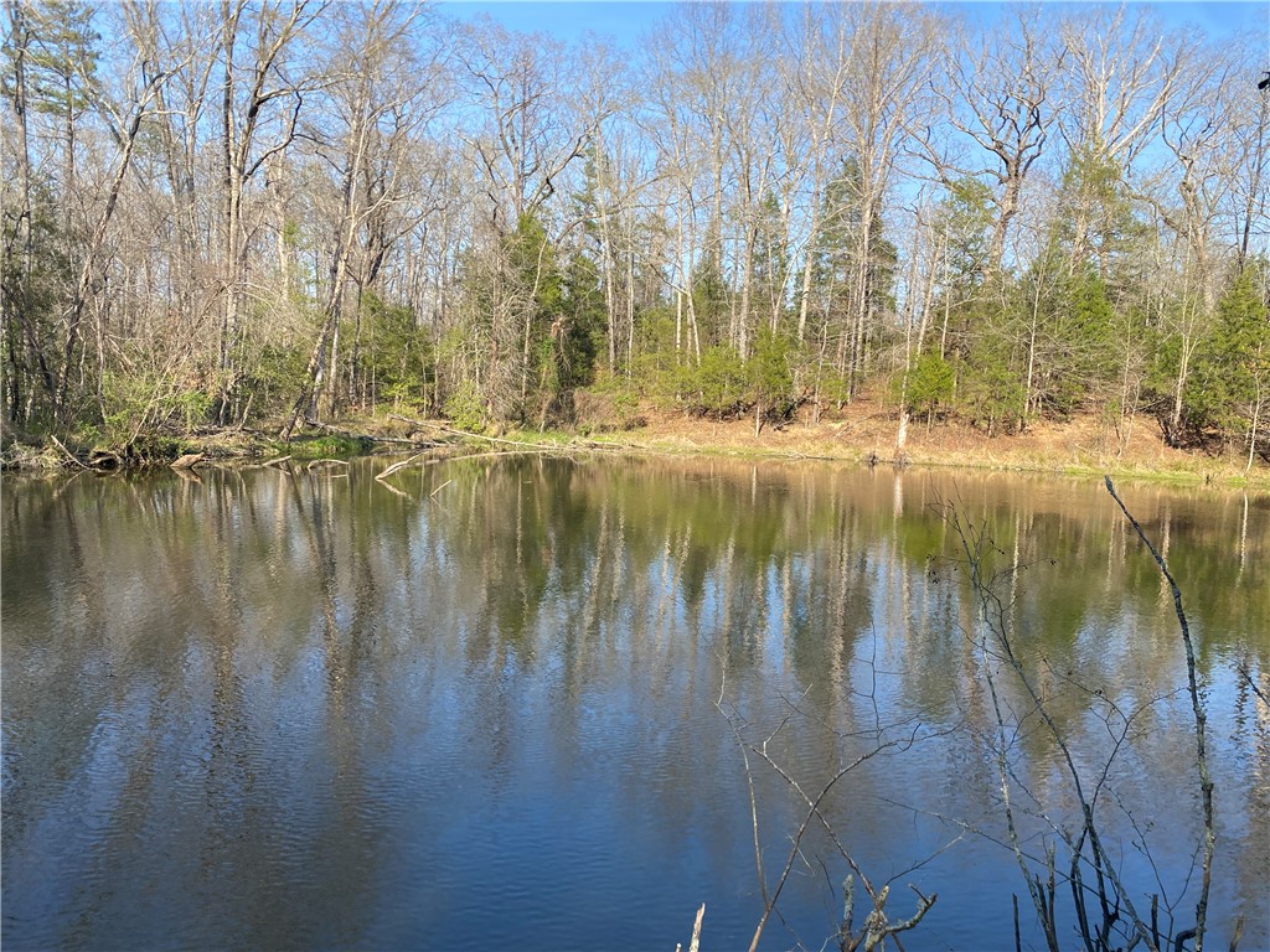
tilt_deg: -5.0
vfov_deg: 53.1
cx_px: 635
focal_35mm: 26
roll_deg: -3.7
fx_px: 954
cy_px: 476
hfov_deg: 67.3
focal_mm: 4.25
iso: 32
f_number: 1.8
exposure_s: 1/1135
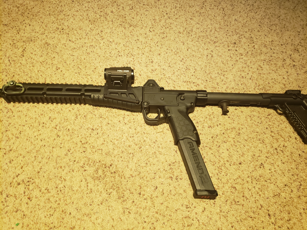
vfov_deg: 53.1
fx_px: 231
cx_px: 154
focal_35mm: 26
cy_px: 115
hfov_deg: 67.3
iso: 250
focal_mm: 4.3
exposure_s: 1/24
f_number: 1.5
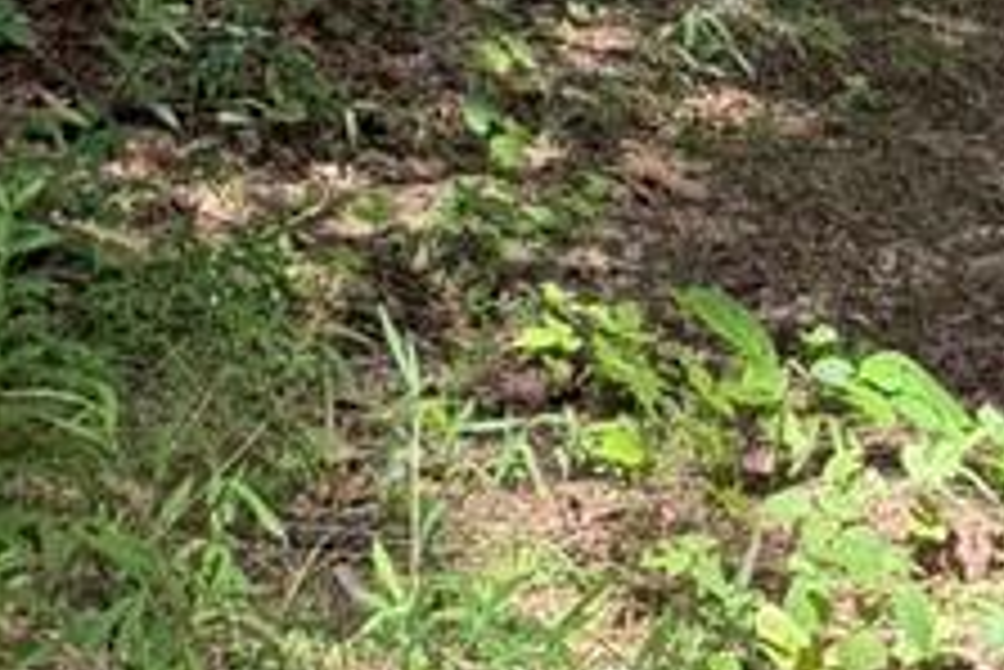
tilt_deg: +0.8
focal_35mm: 172
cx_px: 315
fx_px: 4800
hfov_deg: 11.9
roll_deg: -1.0
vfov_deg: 6.9
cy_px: -1587
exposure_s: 1/524
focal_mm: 6.76
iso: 100
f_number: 1.78
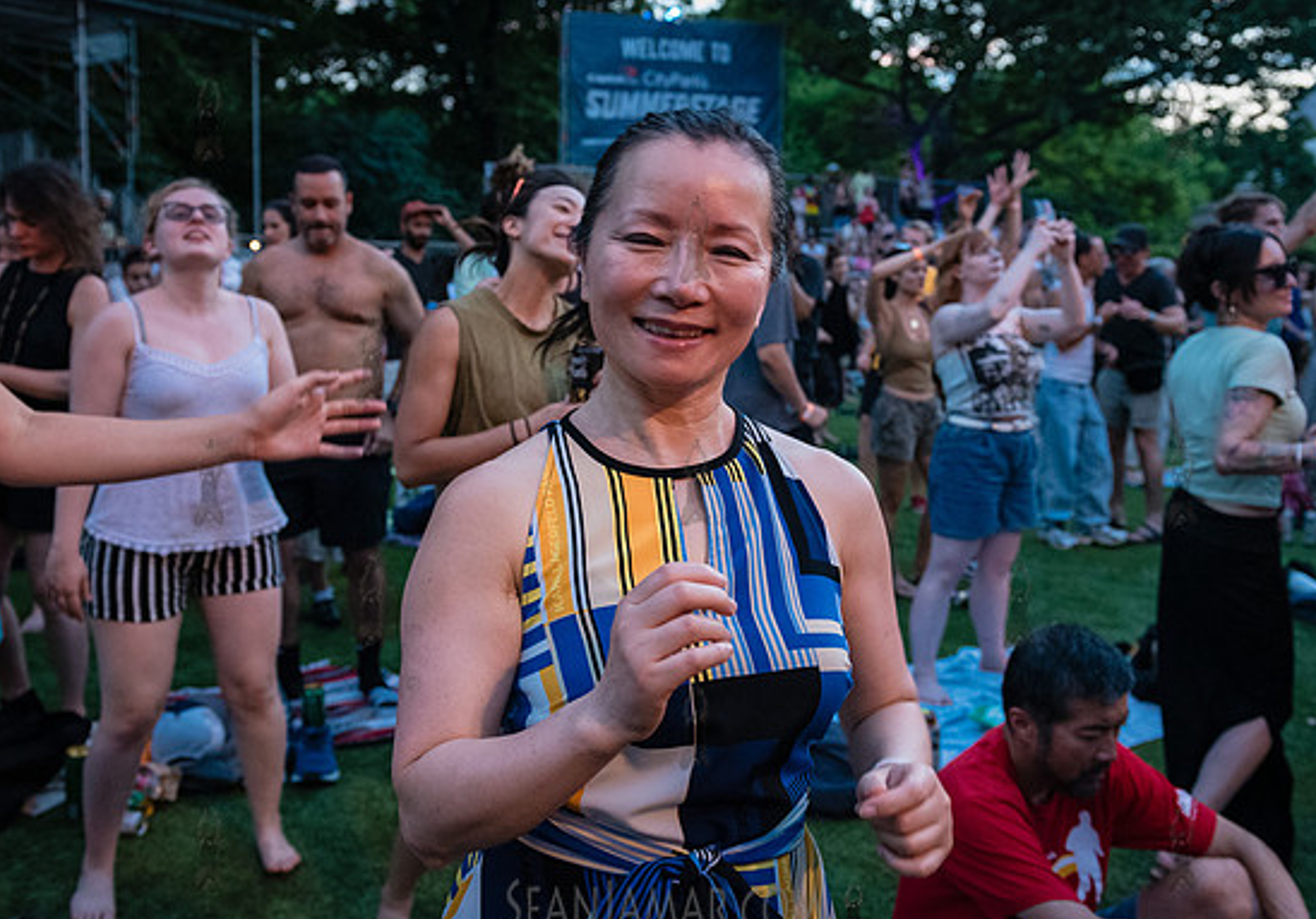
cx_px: 663
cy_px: 419
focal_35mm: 35
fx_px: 1299
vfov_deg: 39.0
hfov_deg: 53.7
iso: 4000
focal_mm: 28
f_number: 3.5
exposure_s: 1/200
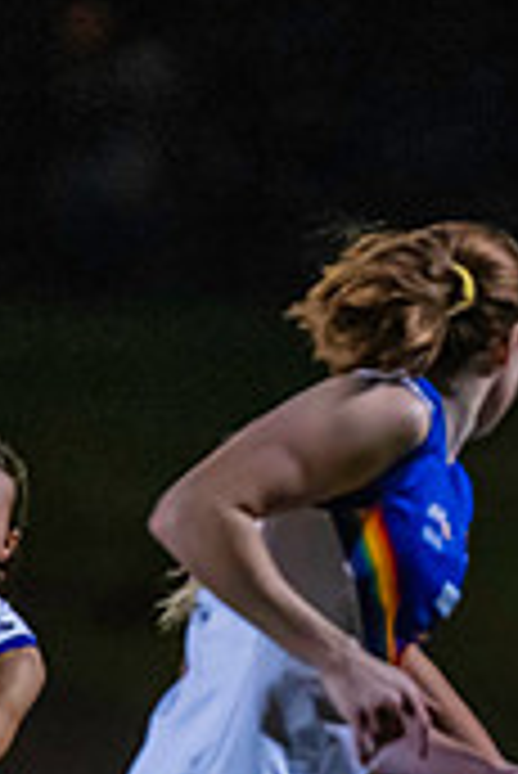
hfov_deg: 1.0
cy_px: 919
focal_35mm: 1426
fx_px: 30714
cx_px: 118
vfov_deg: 1.4
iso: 10000
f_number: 2.8
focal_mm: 300
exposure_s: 1/1000
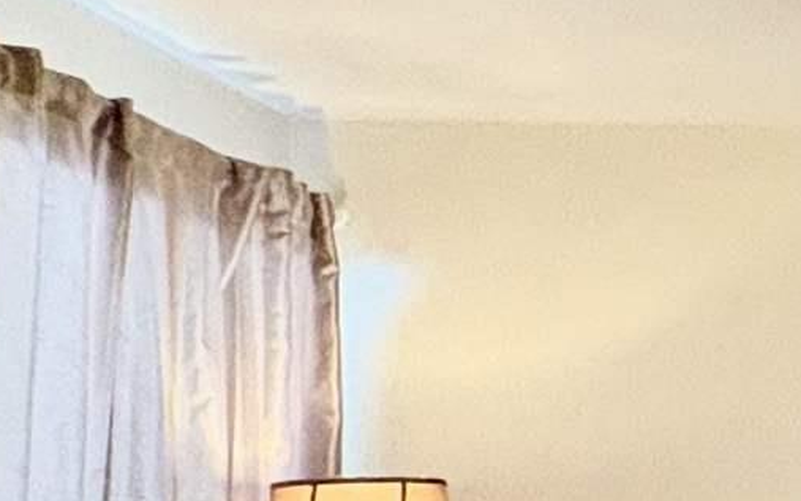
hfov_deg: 15.7
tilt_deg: +2.7
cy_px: 466
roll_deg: +4.4
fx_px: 1965
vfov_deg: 14.4
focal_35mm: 90
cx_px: 1776
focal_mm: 2.22
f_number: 2.2
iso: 400
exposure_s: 1/60
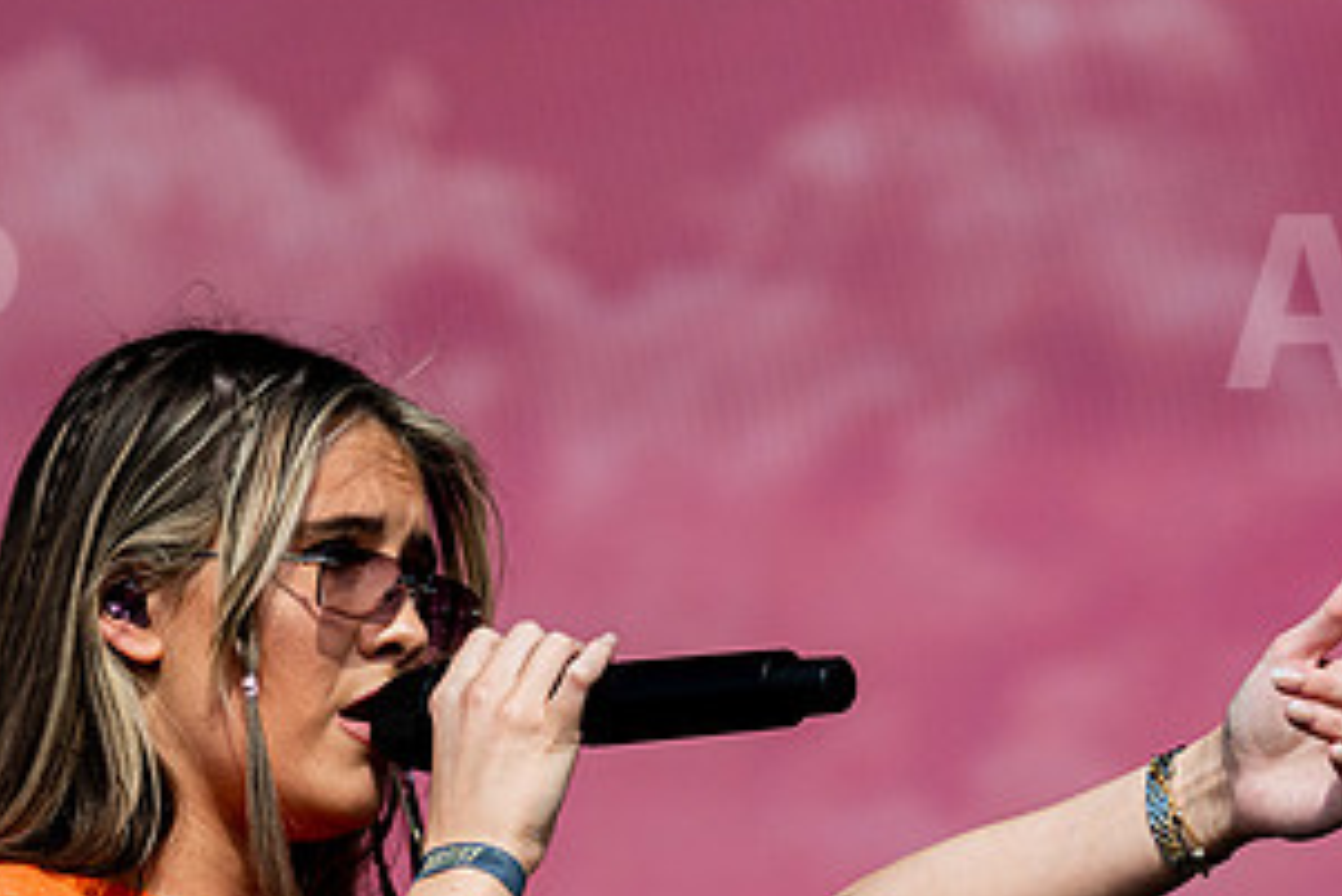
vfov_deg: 3.8
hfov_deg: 5.6
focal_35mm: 365
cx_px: 325
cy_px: 635
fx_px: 13612
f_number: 5
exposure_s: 1/2000
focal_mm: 150
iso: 200
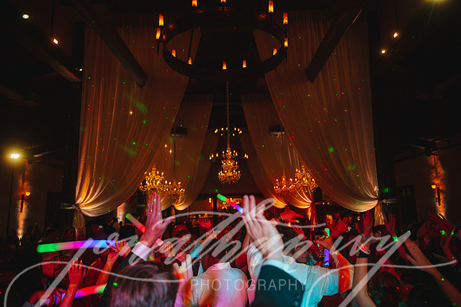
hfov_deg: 73.8
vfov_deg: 53.1
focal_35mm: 24
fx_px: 307
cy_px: 154
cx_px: 230
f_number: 2.8
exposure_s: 1/200
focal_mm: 24
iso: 2000
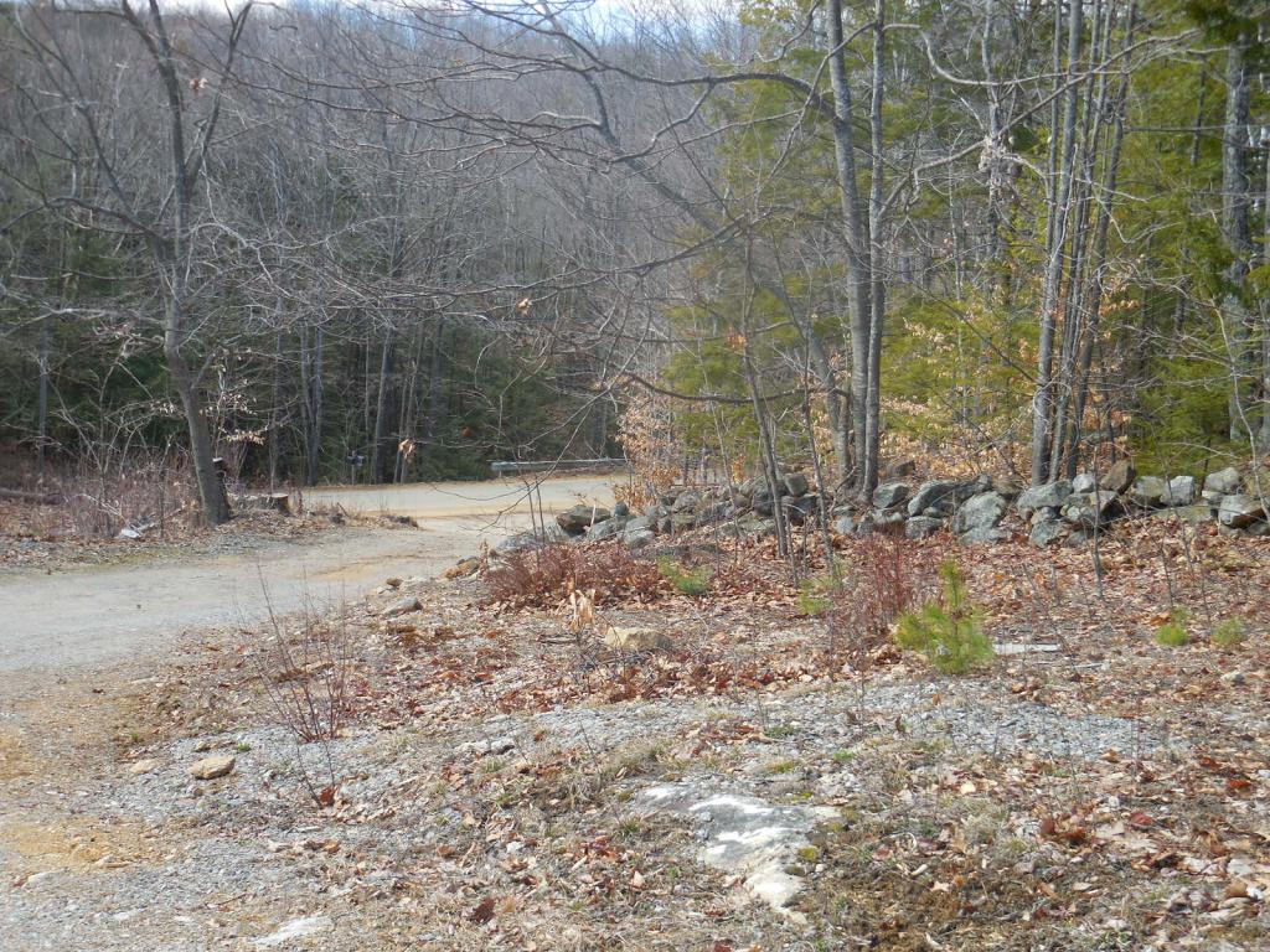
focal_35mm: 52
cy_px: 476
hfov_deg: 36.8
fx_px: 1908
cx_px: 635
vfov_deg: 28.0
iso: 125
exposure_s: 1/200
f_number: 4.3
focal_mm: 9.4
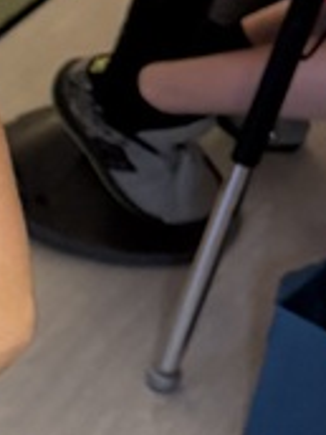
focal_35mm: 143
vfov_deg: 13.8
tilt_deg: -36.3
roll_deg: -1.8
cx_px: -566
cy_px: 326
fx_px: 1796
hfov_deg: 8.9
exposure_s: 1/60
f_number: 1.78
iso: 500
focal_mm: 6.76
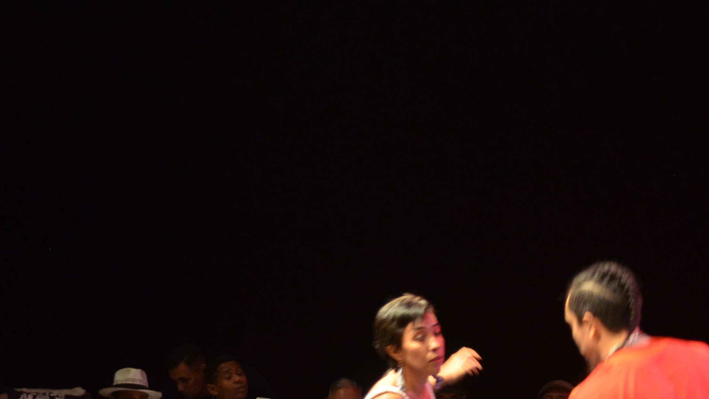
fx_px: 1974
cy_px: 498
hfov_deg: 20.2
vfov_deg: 11.3
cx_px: 518
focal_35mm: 105
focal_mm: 30
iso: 1100
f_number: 4.5
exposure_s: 1/30
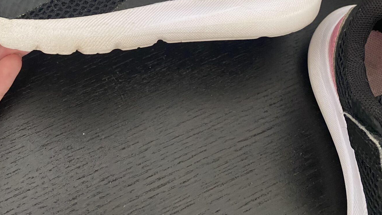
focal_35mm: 44
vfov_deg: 24.1
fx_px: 446
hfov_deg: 46.3
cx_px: 164
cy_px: -58
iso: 200
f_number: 1.8
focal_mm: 4.25
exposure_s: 1/60
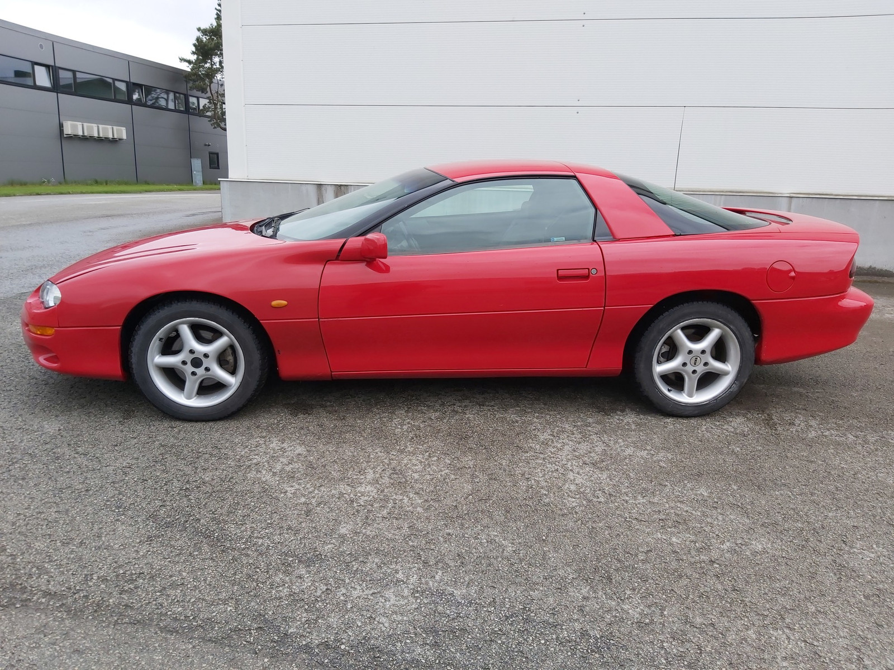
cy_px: 335
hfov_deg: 67.3
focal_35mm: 26
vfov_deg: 53.1
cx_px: 447
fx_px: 671
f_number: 1.7
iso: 64
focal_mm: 3.92
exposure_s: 1/831
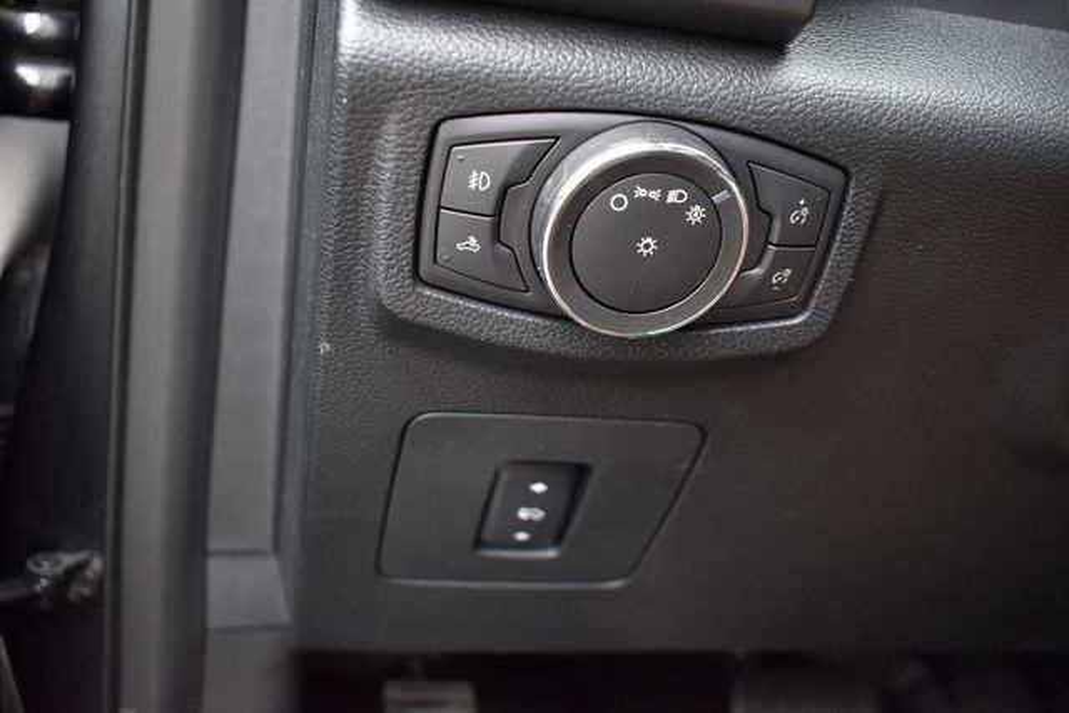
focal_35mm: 36
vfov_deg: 36.9
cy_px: 356
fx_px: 1069
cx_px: 534
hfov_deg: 53.1
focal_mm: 24
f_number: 3.8
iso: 1100
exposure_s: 1/125
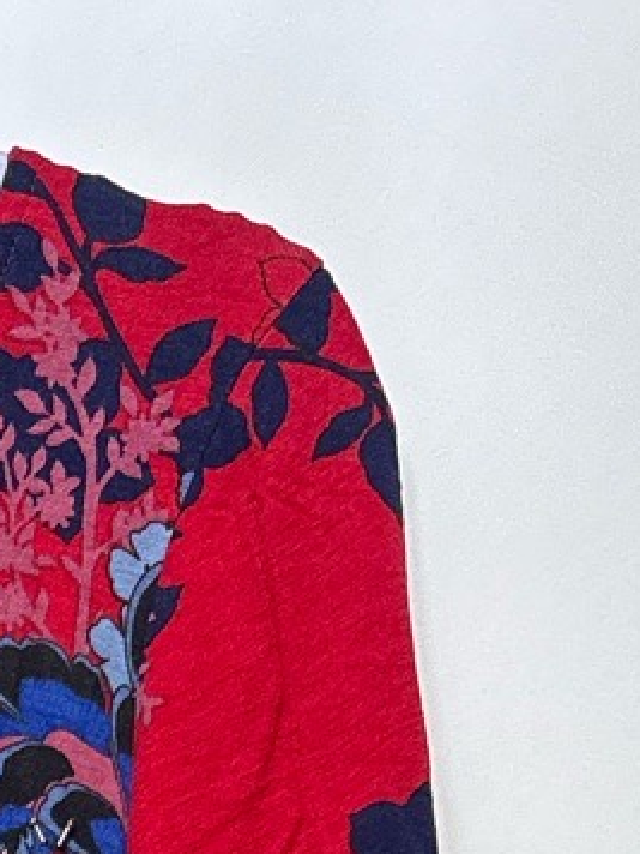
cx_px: -520
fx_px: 2884
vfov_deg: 14.4
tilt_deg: -2.4
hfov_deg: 11.7
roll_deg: +0.0
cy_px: 1629
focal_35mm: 117
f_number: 1.6
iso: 125
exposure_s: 1/50
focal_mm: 5.96
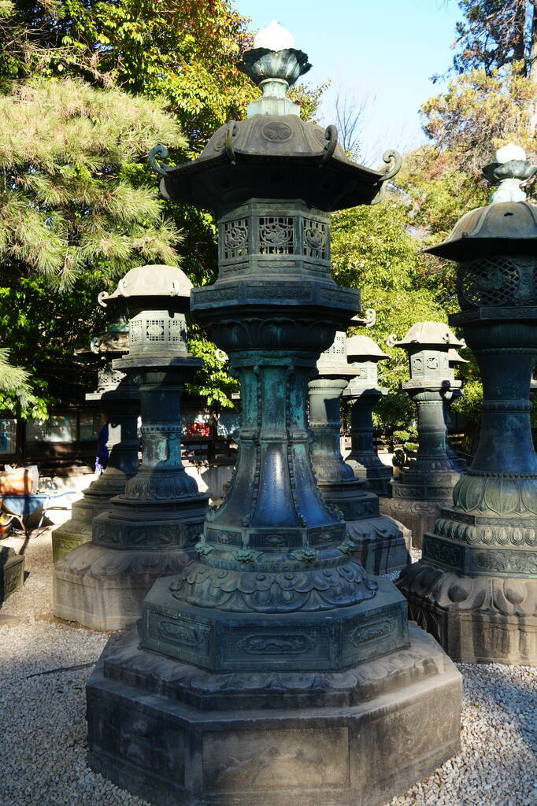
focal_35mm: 34
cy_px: 403
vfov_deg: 55.1
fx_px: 772
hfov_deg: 38.3
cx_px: 268
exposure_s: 1/80
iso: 100
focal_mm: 23
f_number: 5.6
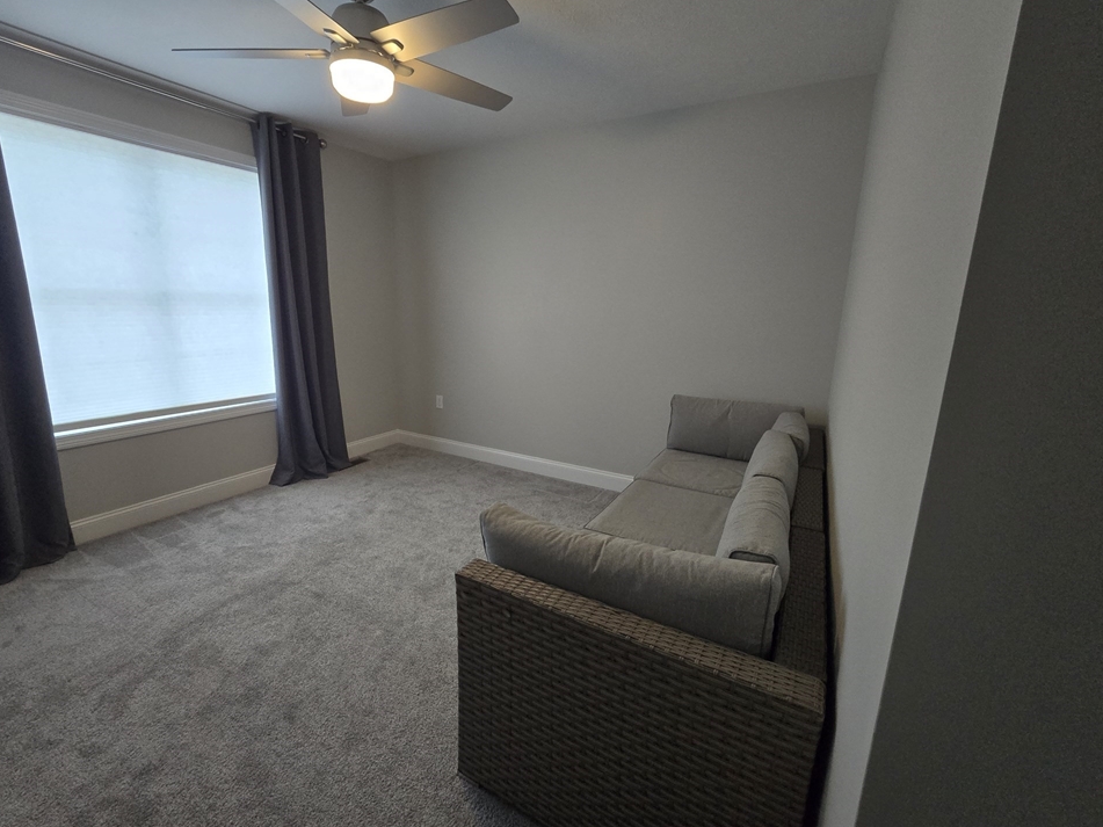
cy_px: 407
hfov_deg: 101.9
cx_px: 514
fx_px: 446
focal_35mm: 14
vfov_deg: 85.7
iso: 400
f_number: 2.2
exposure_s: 1/60
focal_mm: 2.2
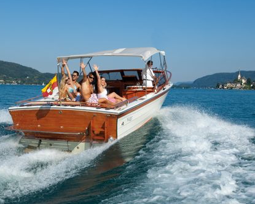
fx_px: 392
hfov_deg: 36.0
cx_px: 113
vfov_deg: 29.1
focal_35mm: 52
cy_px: 103
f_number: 5.6
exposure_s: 1/1250
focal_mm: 30
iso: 200
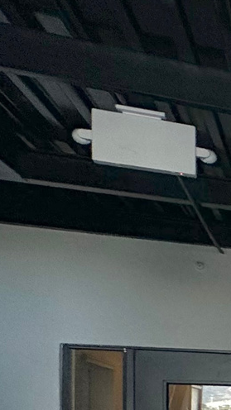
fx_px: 686
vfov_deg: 30.4
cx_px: 783
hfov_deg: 10.0
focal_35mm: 63
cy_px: 433
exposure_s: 1/401
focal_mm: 2.22
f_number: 2.2
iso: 50
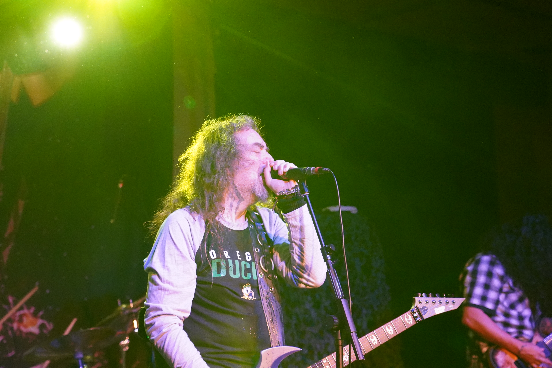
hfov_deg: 28.1
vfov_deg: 18.9
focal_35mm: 72
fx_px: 1104
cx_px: 263
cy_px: 198
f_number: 4
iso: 8000
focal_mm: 60
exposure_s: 1/160
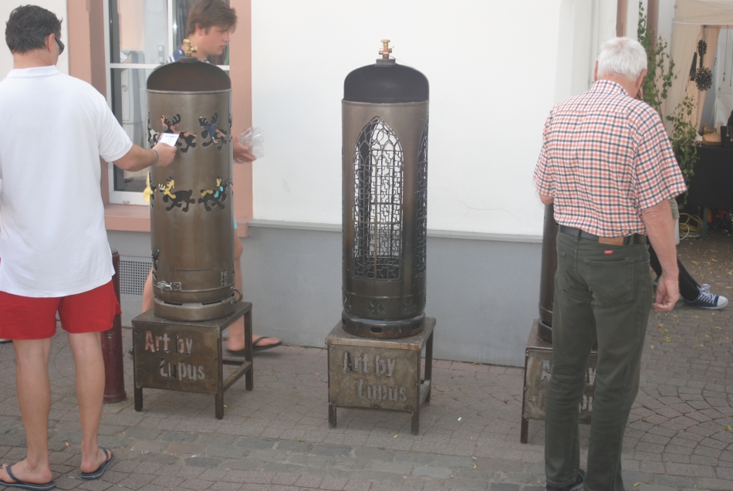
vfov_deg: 25.8
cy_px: 246
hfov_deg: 37.8
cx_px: 366
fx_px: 1070
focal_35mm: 52
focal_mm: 35
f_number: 5
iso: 110
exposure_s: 1/125
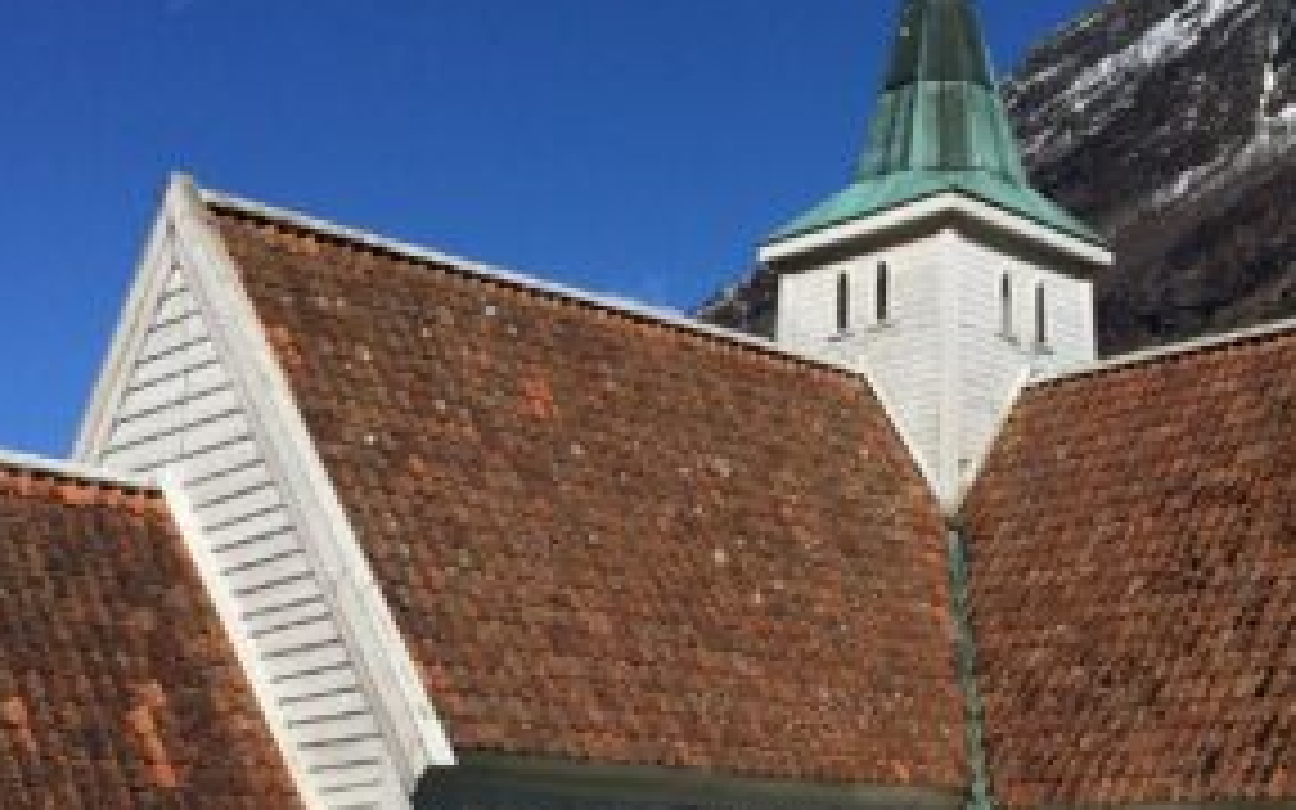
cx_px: 824
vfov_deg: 20.1
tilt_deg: +8.4
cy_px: 626
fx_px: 2260
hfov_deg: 31.8
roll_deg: +1.0
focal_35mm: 64
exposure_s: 1/6849
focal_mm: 4.15
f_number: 2.2
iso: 40
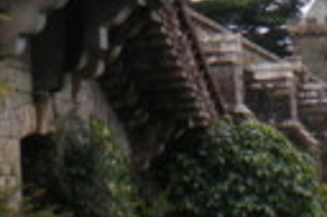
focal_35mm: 139
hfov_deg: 14.8
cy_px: -117
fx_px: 1261
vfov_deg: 9.5
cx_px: 161
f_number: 4.6
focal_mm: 6.3
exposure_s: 1/126
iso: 64
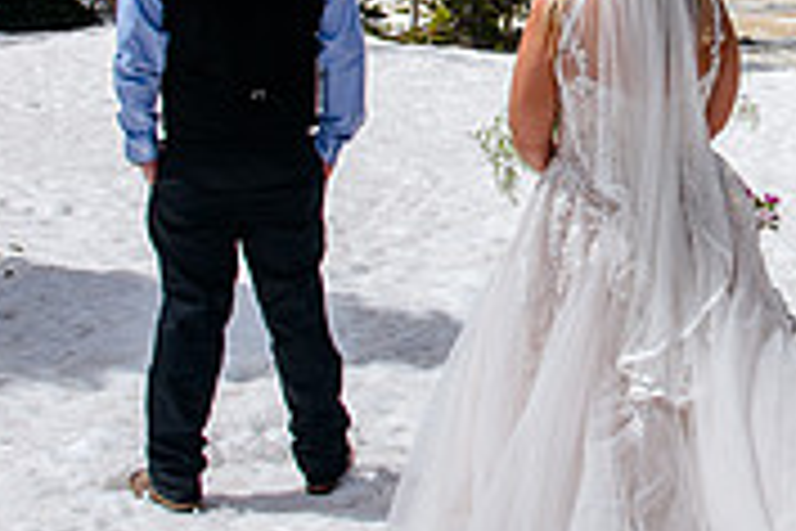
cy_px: -25
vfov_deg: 14.7
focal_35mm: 91
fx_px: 2012
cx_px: 655
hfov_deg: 22.0
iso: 200
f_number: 8
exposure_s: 1/640
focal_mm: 24
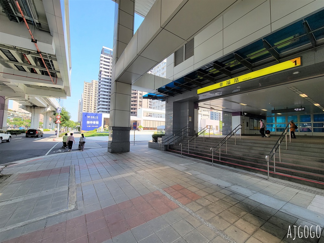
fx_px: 122
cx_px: 162
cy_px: 122
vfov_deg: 89.9
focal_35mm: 13
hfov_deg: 106.2
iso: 50
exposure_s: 1/334
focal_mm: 2.2
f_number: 2.2
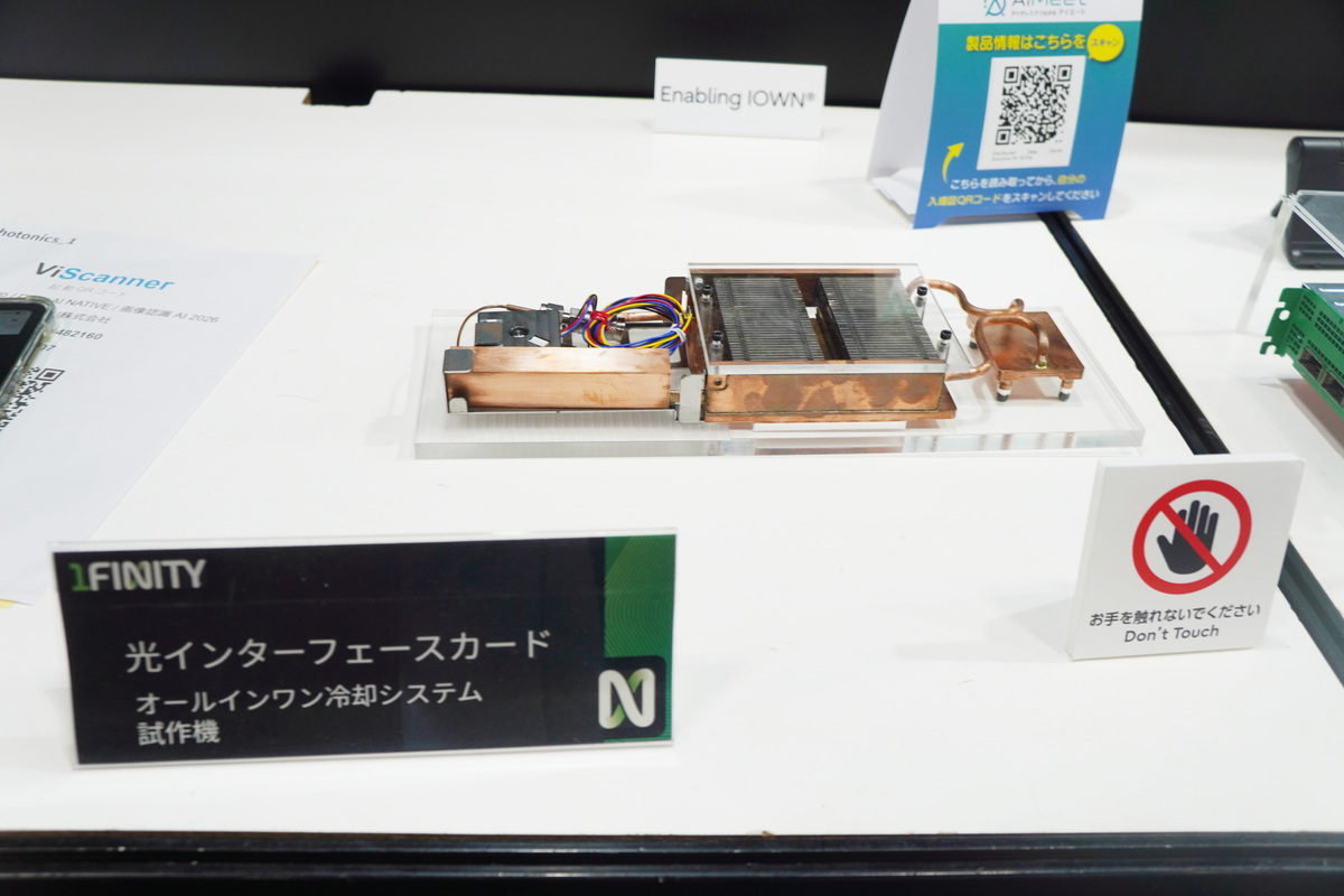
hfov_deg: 59.5
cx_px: 672
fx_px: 1176
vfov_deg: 41.7
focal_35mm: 32
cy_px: 448
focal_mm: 21
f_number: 4.5
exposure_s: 1/50
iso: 100
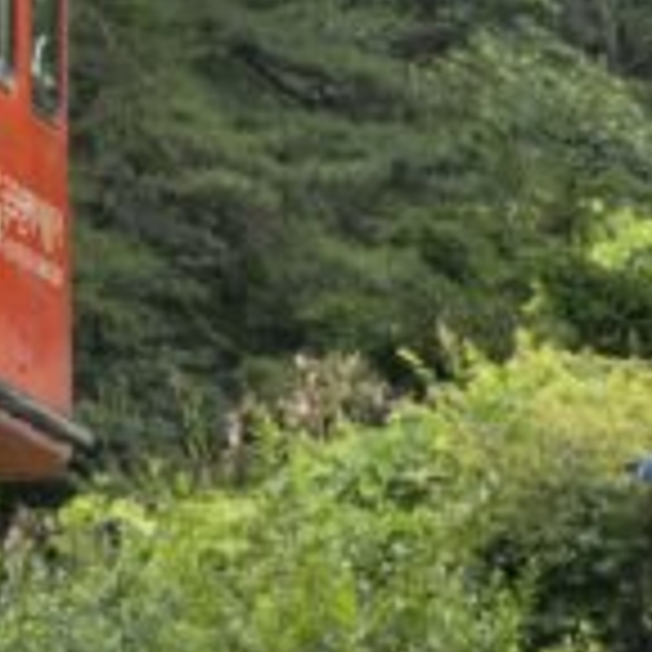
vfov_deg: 5.8
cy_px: -416
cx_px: -976
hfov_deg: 5.6
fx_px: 6393
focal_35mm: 300
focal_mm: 50
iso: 100
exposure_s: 1/60
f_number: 6.3
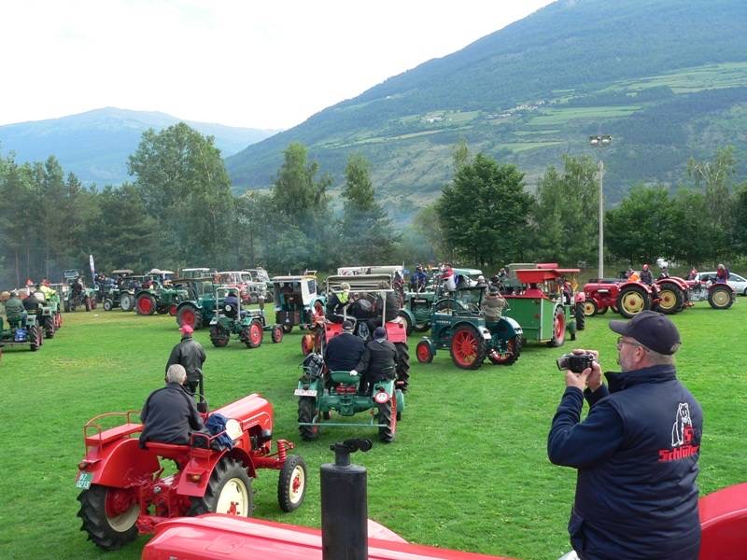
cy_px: 280
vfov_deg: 39.7
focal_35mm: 36
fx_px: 777
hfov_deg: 51.4
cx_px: 374
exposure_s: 1/125
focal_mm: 6
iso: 80
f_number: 4
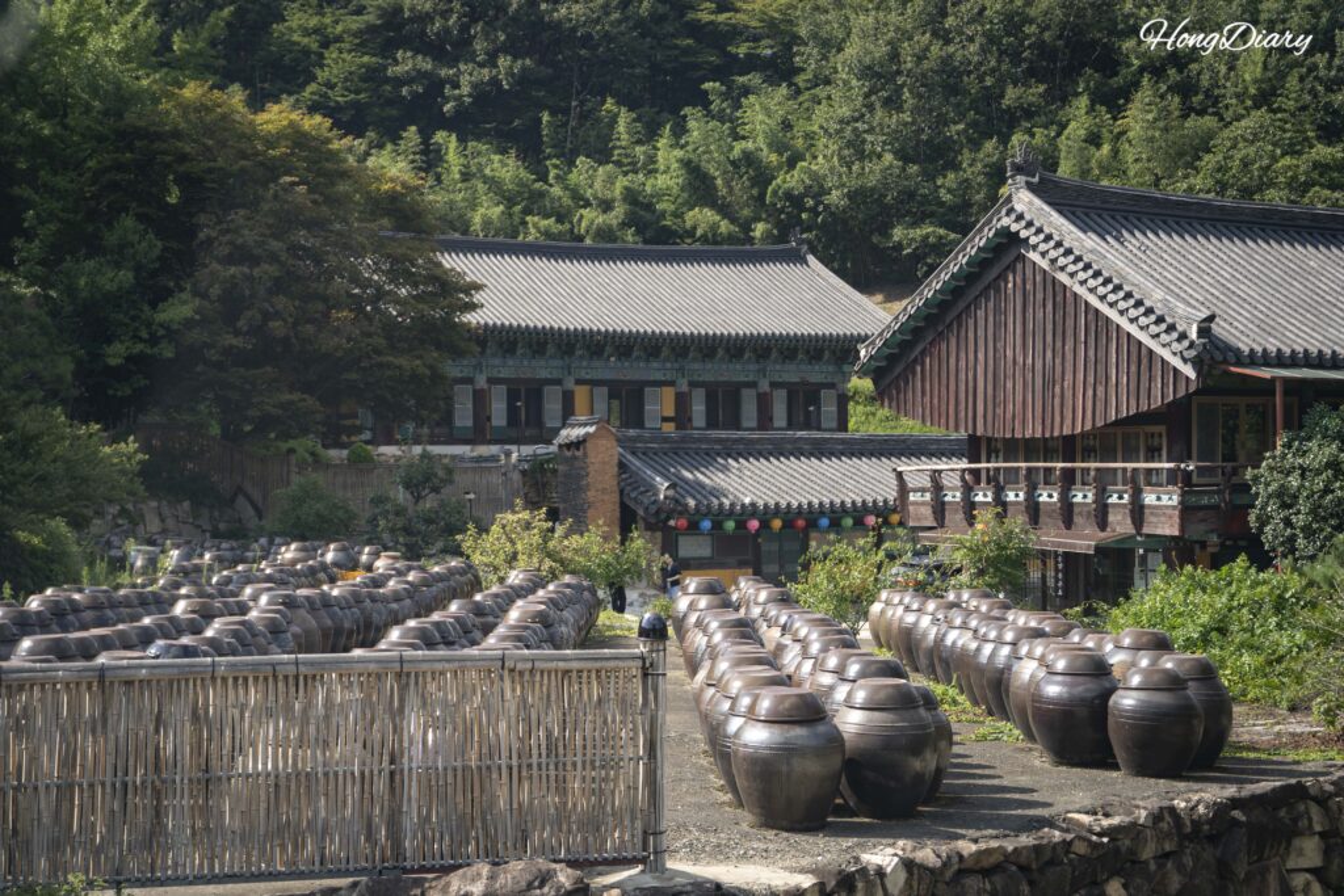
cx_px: 672
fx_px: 2240
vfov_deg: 22.6
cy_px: 448
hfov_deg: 33.4
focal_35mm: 60
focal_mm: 60
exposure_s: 1/80
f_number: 8
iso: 100
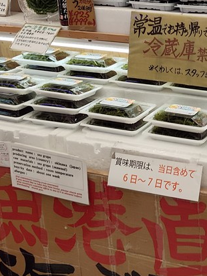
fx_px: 454
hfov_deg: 23.3
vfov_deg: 32.2
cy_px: 30
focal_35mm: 57
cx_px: 254
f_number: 1.7
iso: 64
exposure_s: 1/120
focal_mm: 6.07
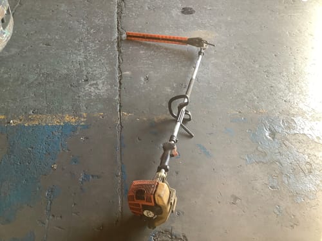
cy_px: 120
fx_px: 288
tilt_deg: -41.4
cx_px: 161
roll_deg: -1.4
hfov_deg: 58.4
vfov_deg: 45.4
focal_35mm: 31
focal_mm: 3.3
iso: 64
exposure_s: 1/50
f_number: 2.4
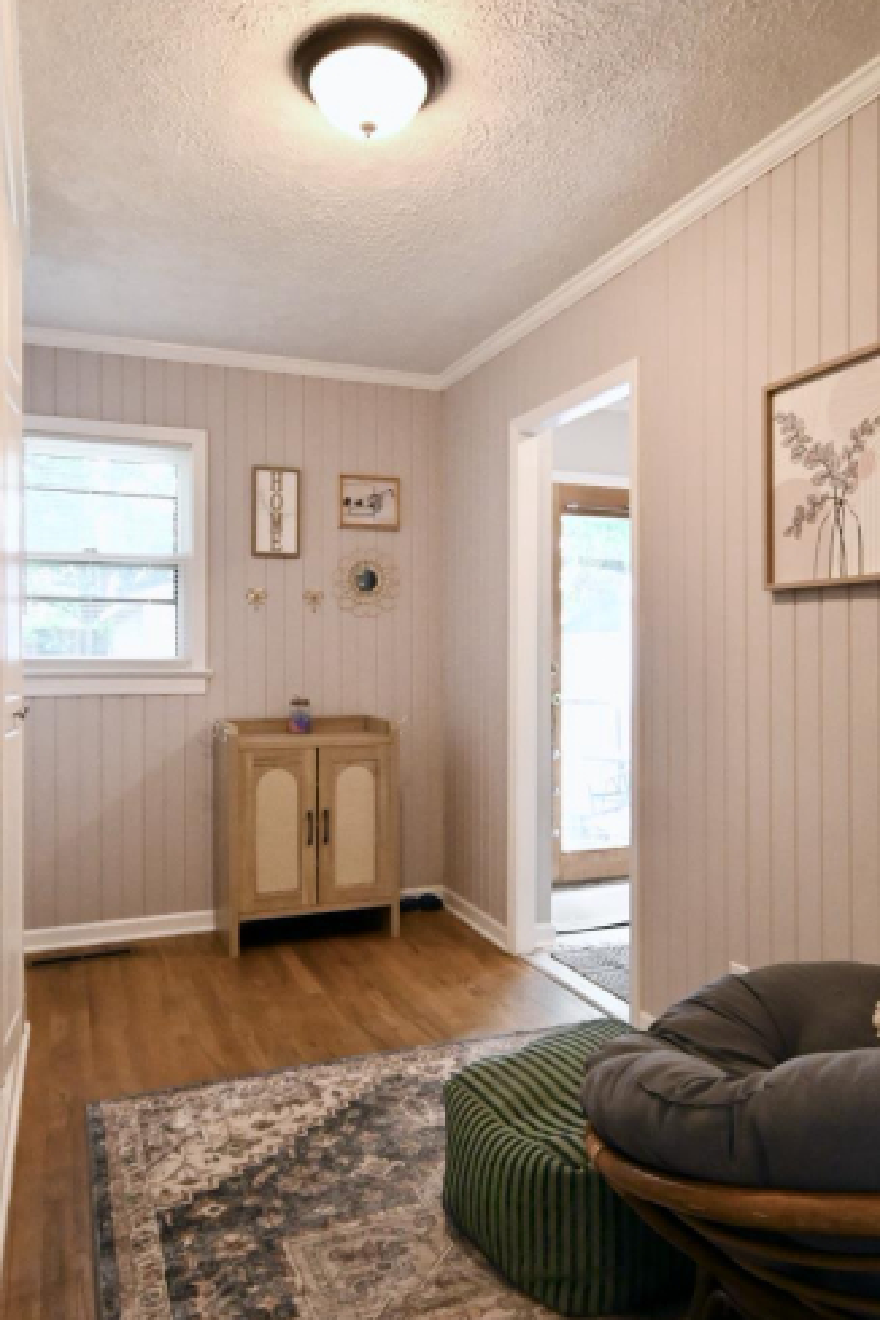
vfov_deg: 76.1
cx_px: 435
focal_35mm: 23
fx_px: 843
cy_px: 659
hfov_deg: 55.1
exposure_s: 1/125
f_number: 4.5
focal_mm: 10
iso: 2800
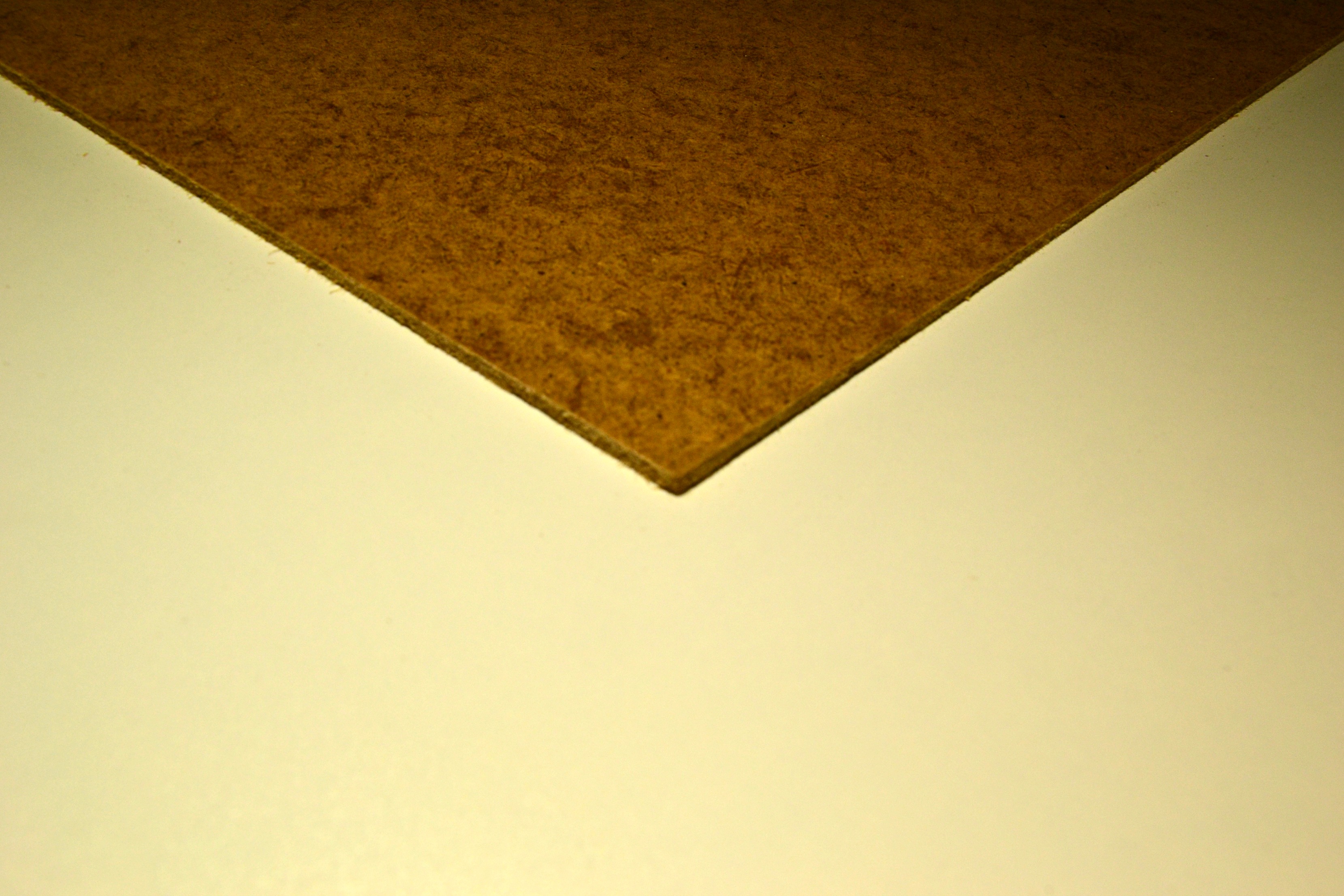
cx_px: 672
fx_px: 1400
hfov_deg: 51.3
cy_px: 448
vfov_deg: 35.5
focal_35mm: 38
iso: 400
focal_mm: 25
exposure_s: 1/200
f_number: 10
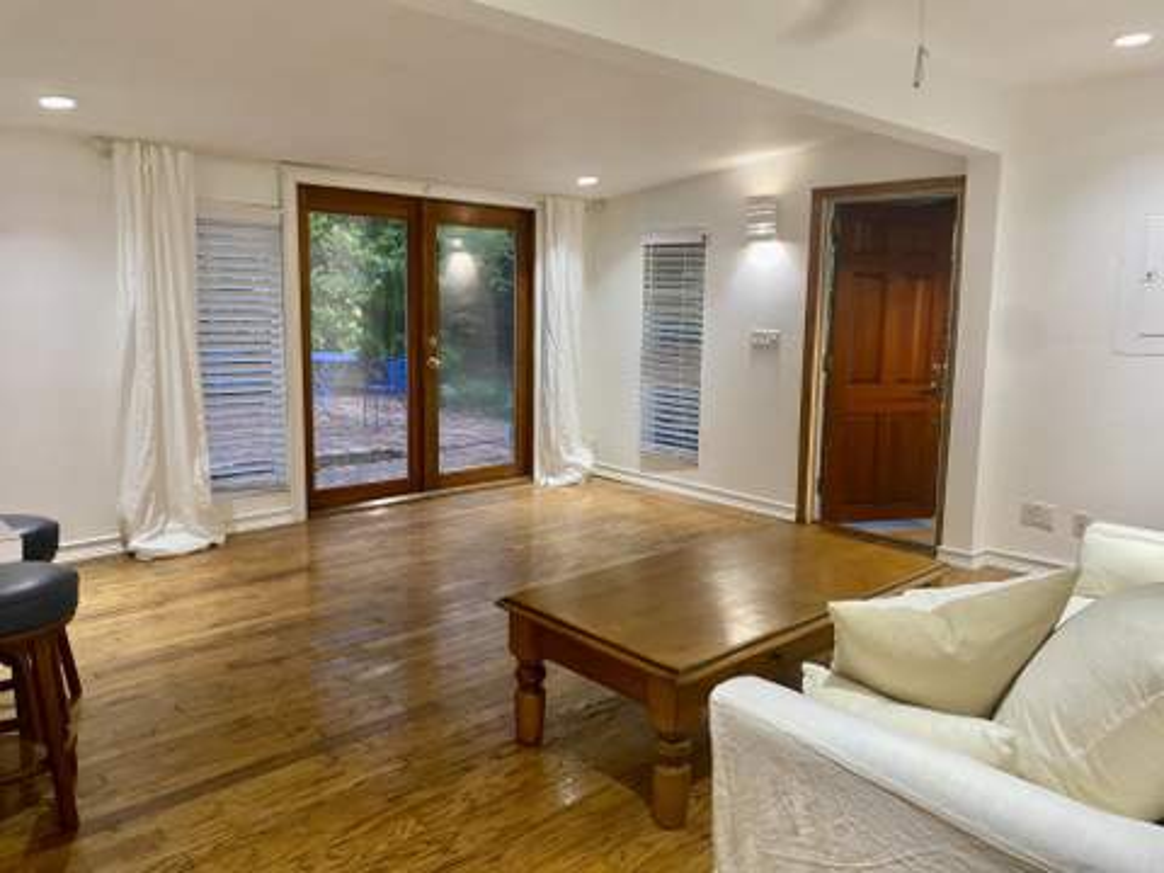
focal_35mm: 26
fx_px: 874
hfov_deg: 67.3
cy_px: 436
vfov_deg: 53.1
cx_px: 582
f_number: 1.8
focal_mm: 4.25
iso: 200
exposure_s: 1/60
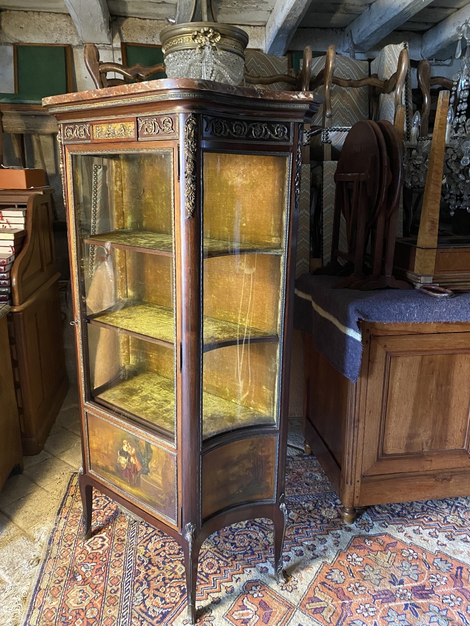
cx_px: 235
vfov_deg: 67.3
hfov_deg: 53.1
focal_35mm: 26
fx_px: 471
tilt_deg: -12.2
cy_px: 313
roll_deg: -0.9
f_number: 1.8
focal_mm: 4.25
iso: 640
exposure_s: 1/25
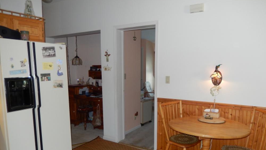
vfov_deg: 41.2
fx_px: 198
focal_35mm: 28
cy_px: 95
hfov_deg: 67.9
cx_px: 136
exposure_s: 1/30
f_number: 3.4
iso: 200
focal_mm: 4.5
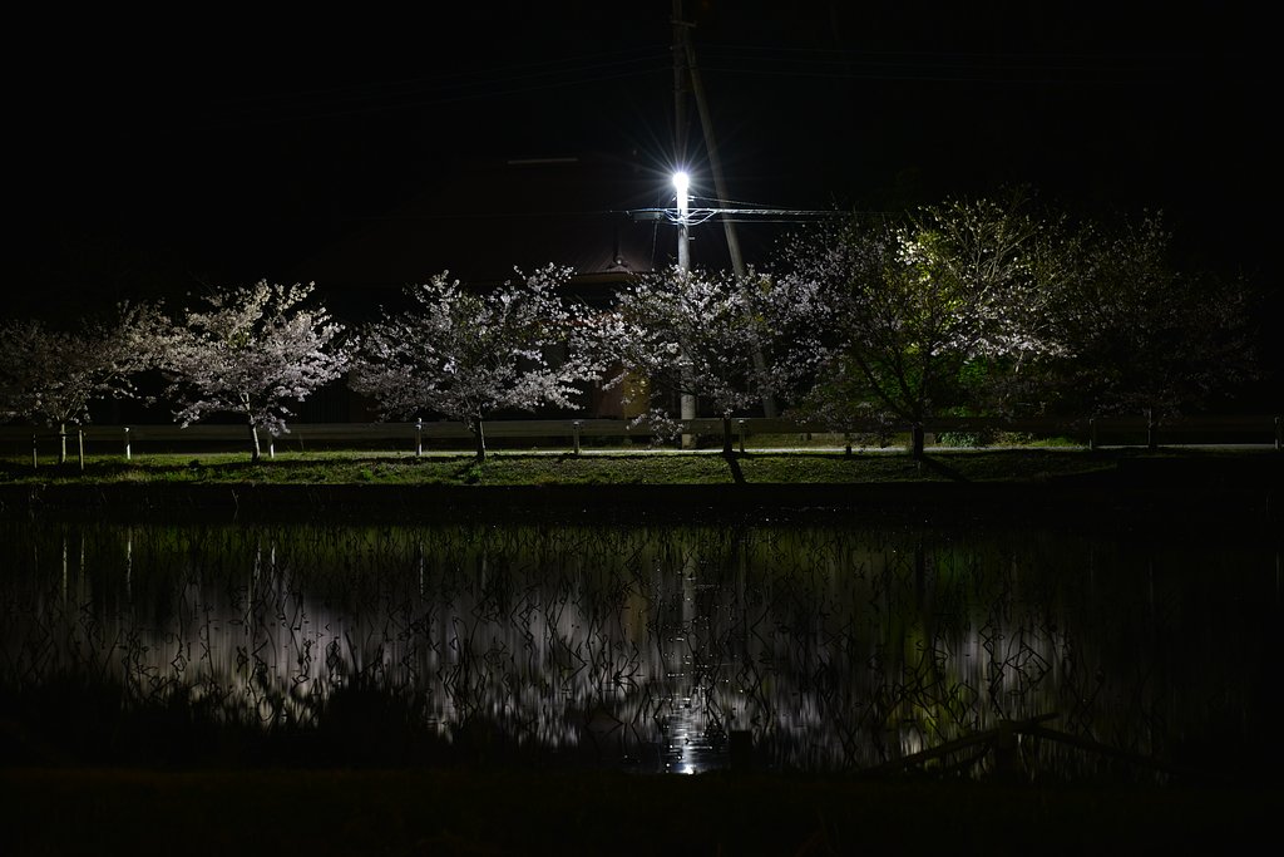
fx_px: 4815
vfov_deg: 10.2
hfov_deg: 15.2
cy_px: 428
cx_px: 642
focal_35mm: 135
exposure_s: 10
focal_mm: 135
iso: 400
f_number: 5.6
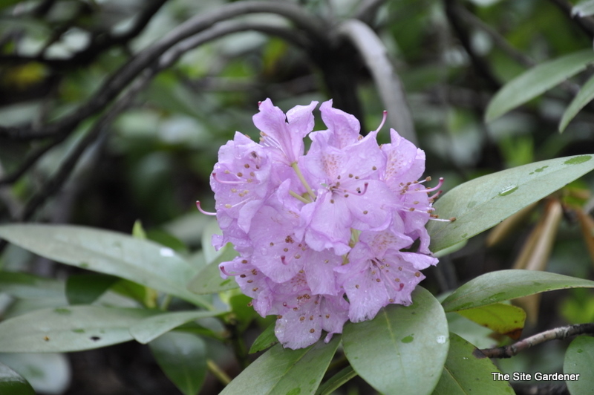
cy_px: 198
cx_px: 297
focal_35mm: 158
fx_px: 2597
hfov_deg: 13.1
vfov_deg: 8.7
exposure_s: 1/60
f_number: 5.6
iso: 450
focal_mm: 105
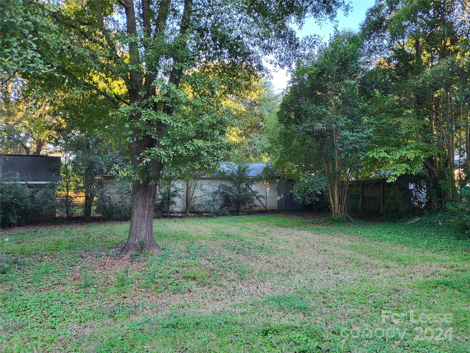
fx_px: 353
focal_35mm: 26
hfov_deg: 67.3
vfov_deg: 53.1
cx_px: 235
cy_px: 176
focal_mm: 5.4
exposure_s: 1/120
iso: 200
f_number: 1.8
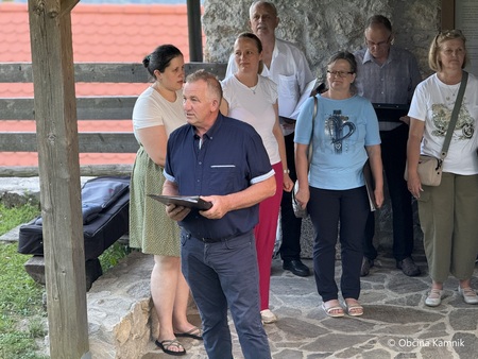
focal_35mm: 120
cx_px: 239
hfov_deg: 16.4
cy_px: 180
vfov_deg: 12.4
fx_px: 1658
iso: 200
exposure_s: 1/99
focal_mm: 15.66
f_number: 2.8
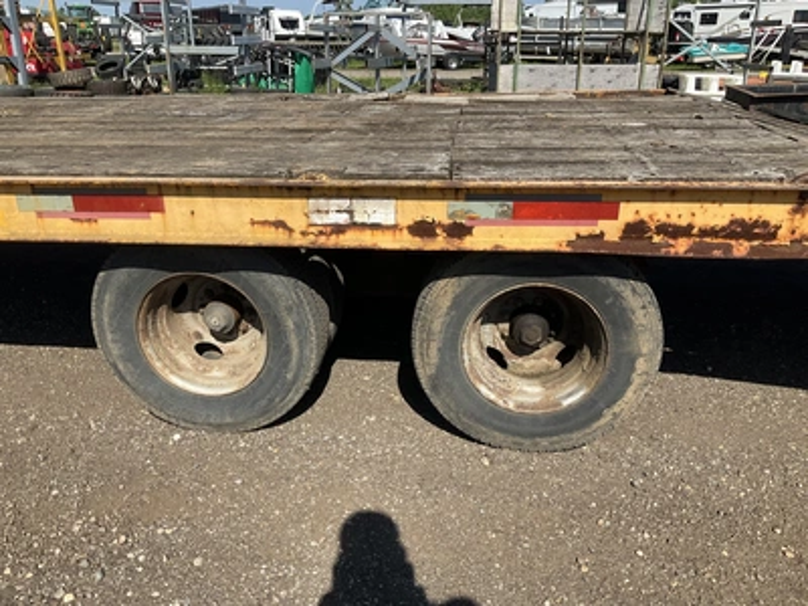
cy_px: 303
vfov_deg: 48.2
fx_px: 677
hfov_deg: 61.7
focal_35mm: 29
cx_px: 404
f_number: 1.8
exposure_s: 1/1730
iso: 25
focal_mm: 3
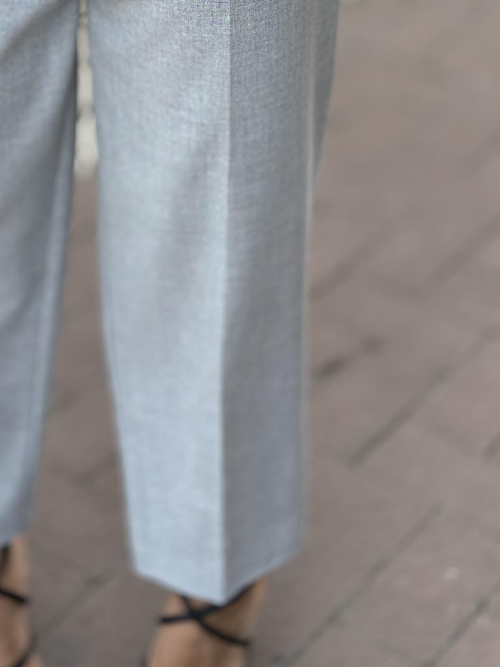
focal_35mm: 100
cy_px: 28
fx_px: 1925
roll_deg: -0.9
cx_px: 95
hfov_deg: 14.7
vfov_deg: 19.2
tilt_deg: -32.3
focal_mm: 6.86
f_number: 1.78
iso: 80
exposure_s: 1/850
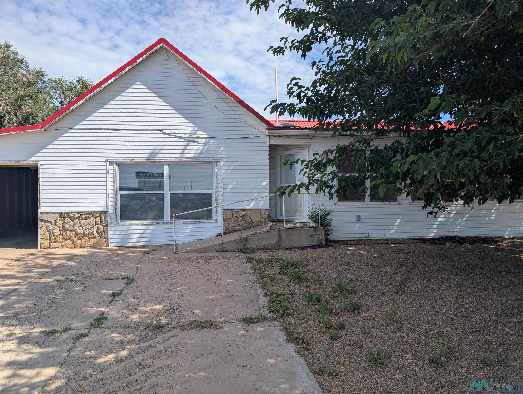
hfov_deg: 71.5
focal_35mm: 24
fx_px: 363
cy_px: 197
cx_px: 262
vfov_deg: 56.9
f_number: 1.68
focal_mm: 6.9
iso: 22
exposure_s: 1/831
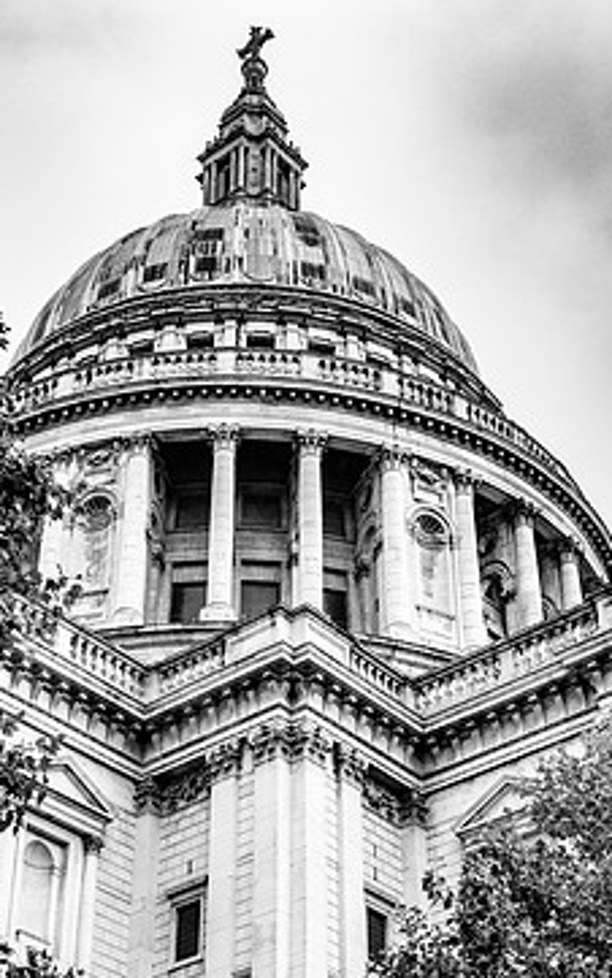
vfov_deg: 33.5
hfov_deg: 21.3
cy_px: 477
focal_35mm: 61
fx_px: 1626
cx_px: 279
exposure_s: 1/750
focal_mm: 32.1
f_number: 5.6
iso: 320
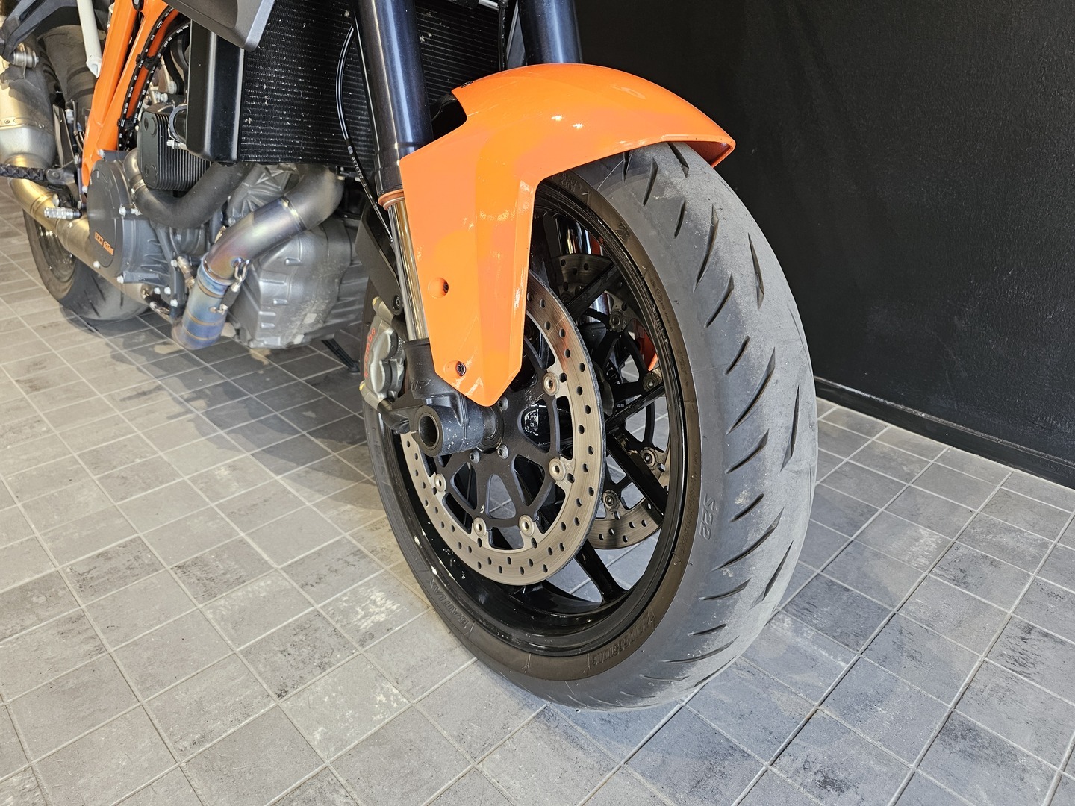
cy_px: 403
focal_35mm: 23
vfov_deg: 58.9
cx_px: 538
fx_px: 714
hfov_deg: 73.9
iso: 200
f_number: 1.7
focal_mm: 6.3
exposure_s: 1/100
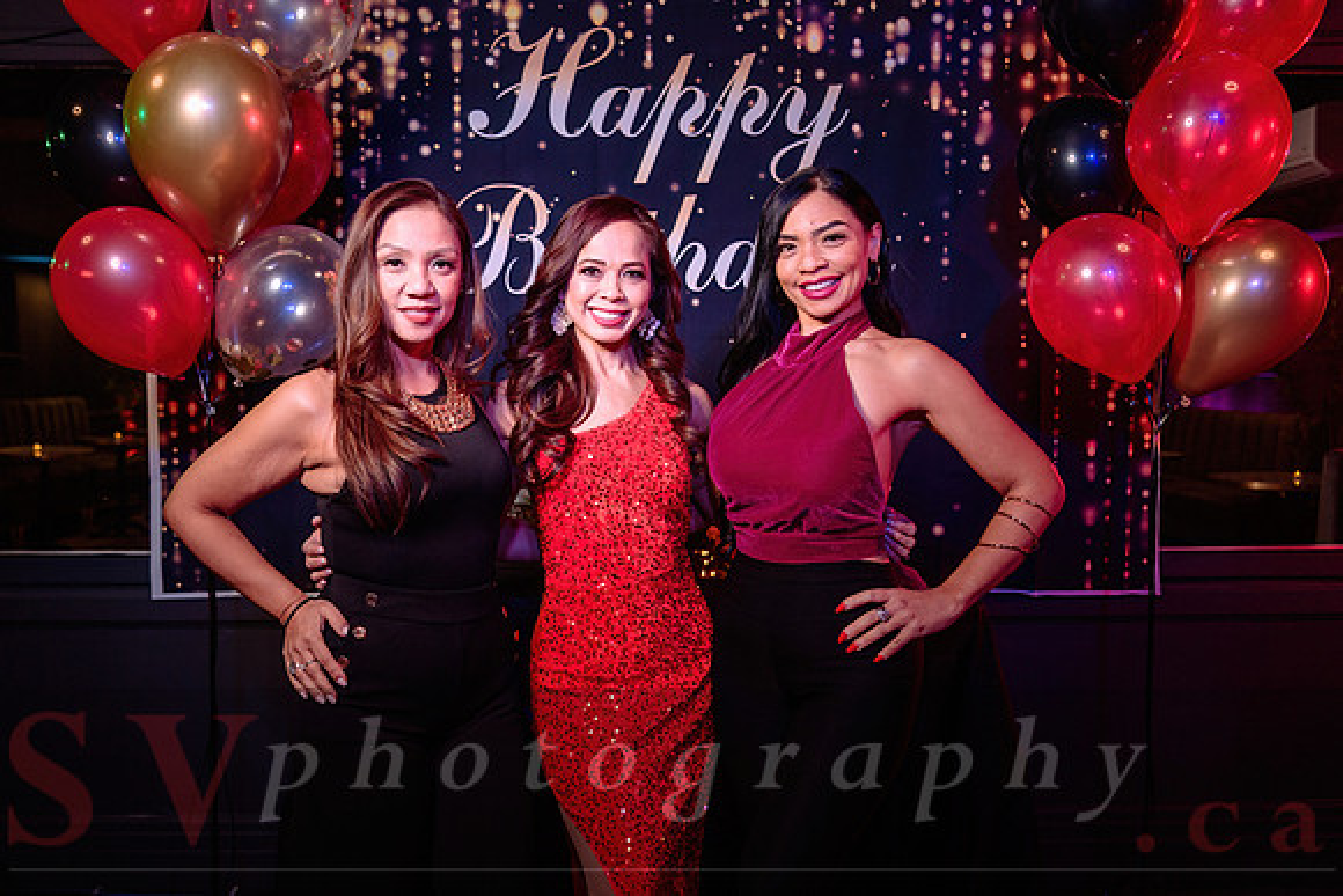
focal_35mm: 33
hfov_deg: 56.6
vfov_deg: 39.5
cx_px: 635
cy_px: 417
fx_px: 1247
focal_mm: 31
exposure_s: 1/100
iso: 160
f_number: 3.5
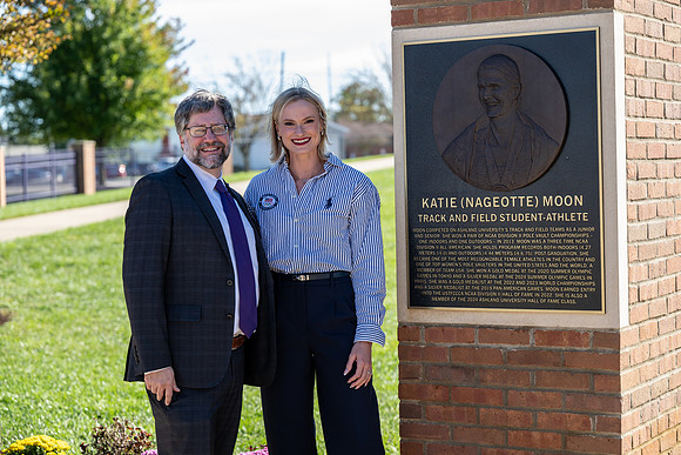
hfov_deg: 27.0
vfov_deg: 18.2
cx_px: 340
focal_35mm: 75
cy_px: 228
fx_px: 1419
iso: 50
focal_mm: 75
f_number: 3.5
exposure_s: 1/200
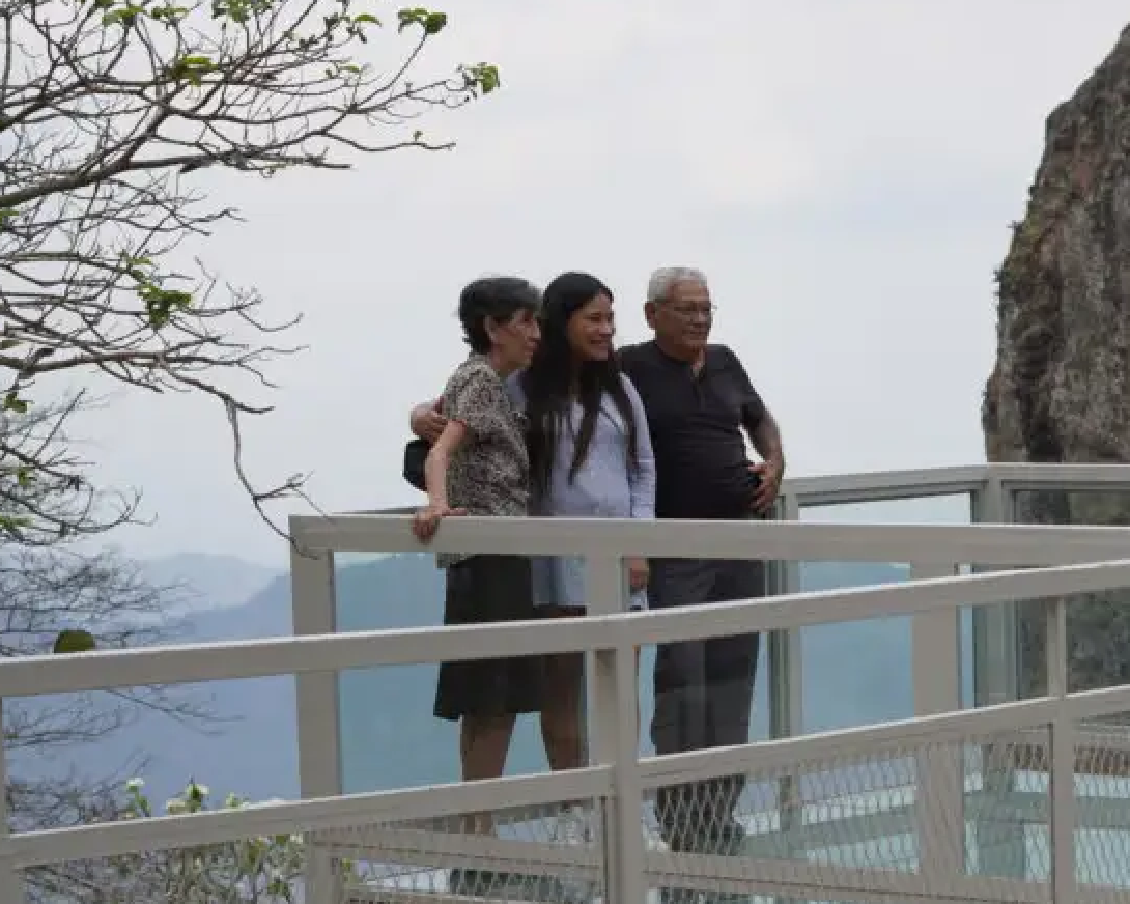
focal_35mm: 115
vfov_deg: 13.4
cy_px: 569
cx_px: 908
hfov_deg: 16.6
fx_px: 3846
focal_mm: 50
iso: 100
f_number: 4.5
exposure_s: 1/800
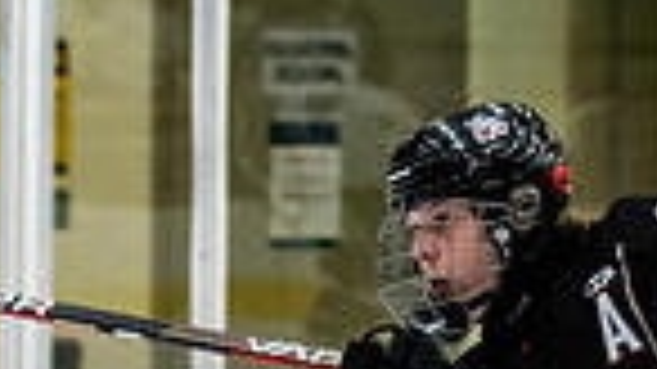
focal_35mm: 709
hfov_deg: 3.0
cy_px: 611
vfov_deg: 1.7
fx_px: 12347
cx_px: 667
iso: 1250
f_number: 2.8
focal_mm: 82
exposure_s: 1/640
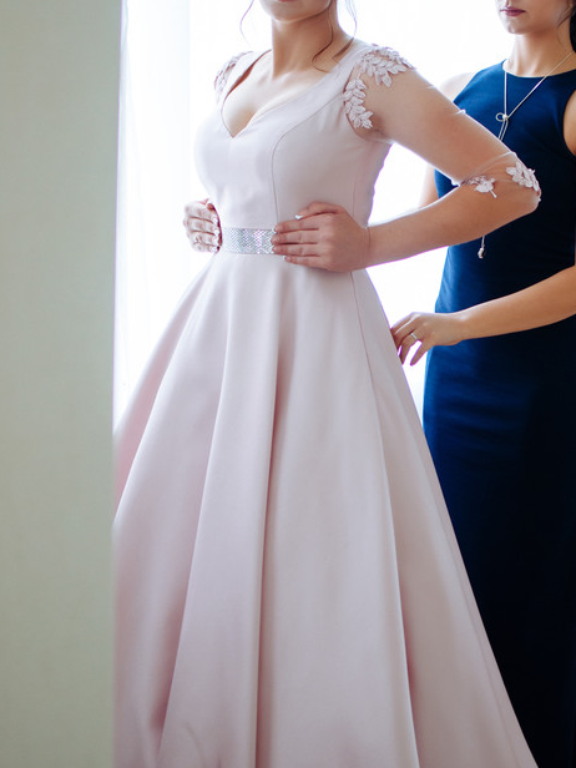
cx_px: 354
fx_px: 1613
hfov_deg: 20.2
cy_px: 277
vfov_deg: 26.7
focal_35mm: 73
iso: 250
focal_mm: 35
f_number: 1.8
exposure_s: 1/160
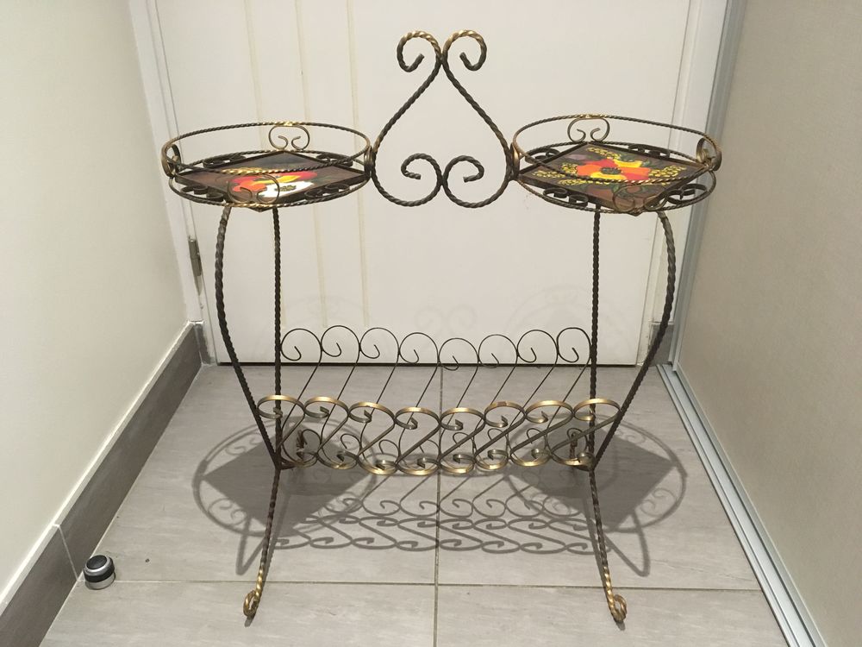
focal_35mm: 29
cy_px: 324
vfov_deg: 48.2
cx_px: 431
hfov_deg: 61.7
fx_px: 722
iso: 200
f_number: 2.2
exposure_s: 1/25
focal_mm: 4.15
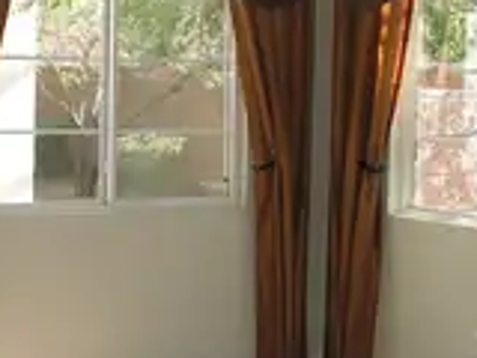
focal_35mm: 90
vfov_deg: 16.4
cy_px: 119
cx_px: 80
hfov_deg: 21.4
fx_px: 1240
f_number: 3.2
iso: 64
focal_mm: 6
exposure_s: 1/100
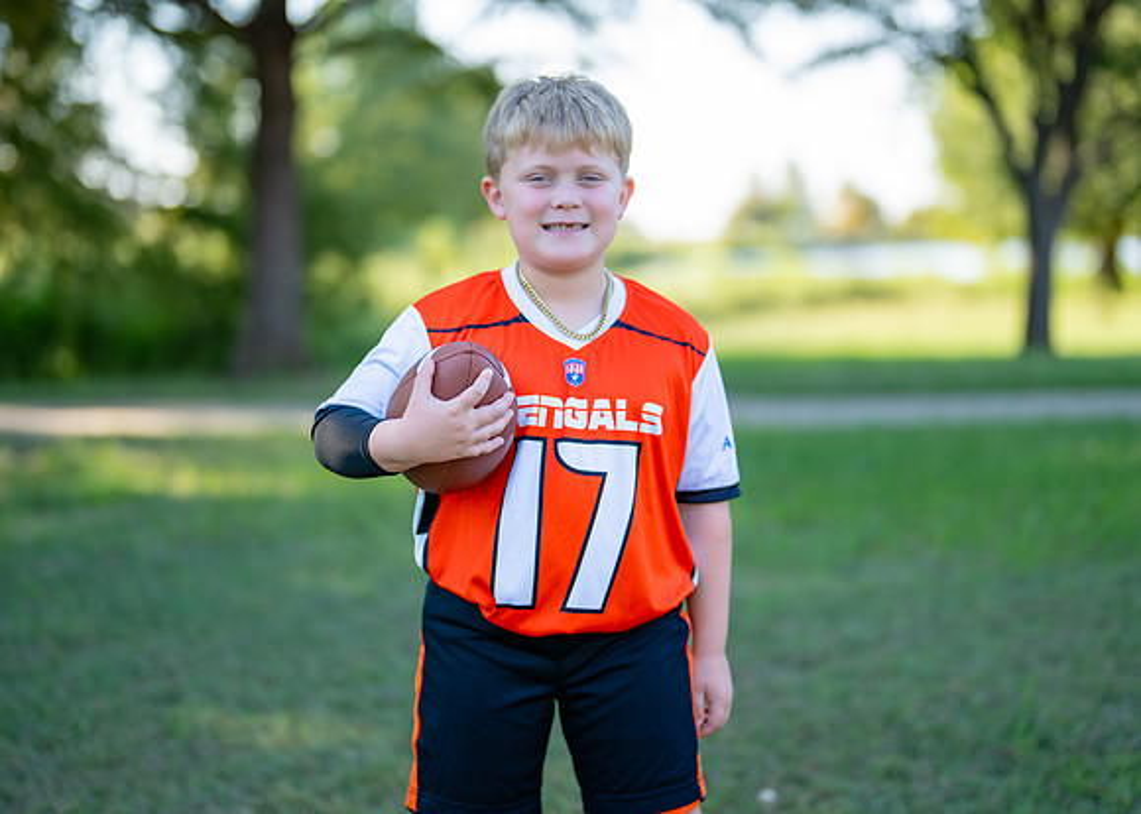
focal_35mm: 62
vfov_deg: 22.7
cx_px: 587
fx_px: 2025
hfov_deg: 31.5
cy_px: 363
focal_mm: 50
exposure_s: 1/1250
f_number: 1.2
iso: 100
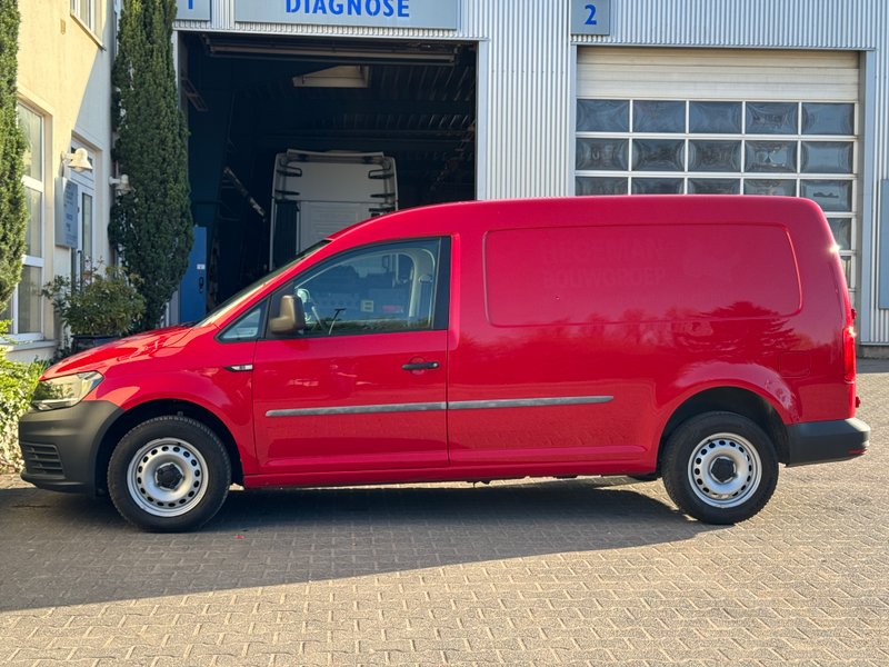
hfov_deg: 39.7
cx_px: 444
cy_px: 334
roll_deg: -0.9
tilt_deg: -0.9
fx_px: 1233
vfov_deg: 30.3
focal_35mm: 48
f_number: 1.78
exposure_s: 1/715
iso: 64
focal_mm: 6.76
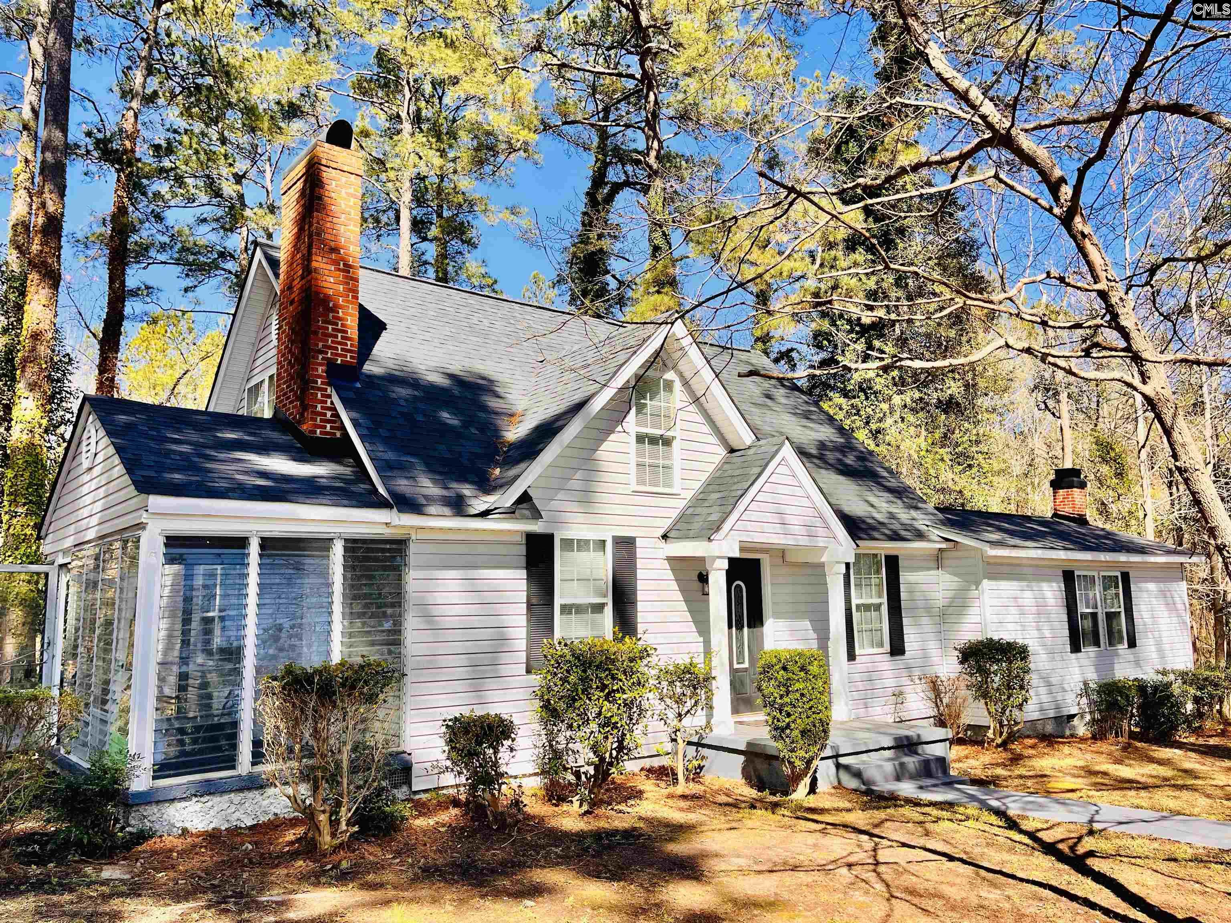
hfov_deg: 67.3
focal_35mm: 26
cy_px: 462
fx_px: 925
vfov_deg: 53.1
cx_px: 616
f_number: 1.6
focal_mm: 5.1
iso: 50
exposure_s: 1/1558
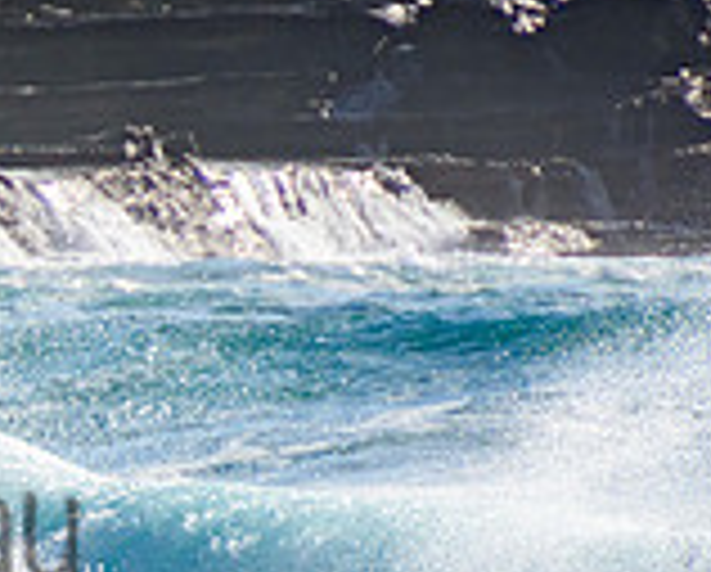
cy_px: 475
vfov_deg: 0.8
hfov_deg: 0.9
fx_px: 43534
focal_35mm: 2065
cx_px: -396
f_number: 5.6
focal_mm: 400
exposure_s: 1/2000
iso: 280
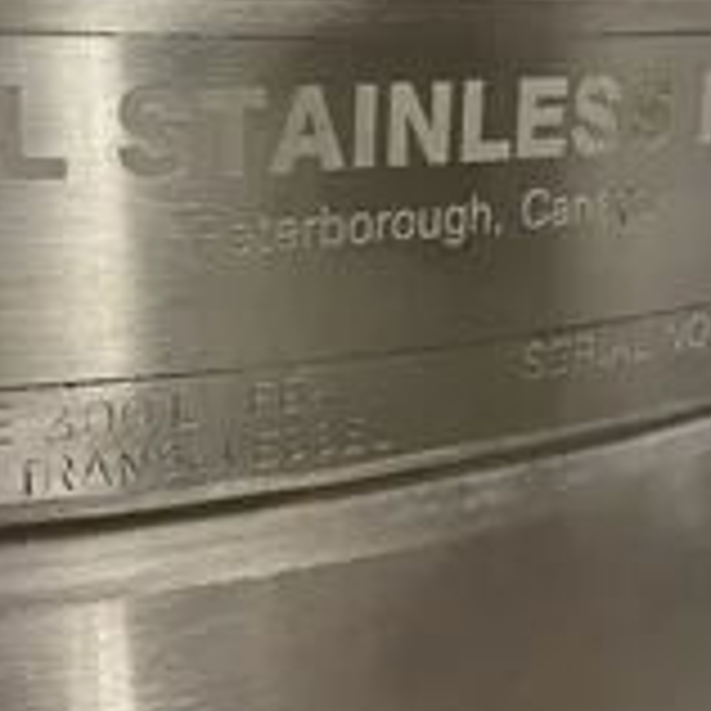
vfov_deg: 29.5
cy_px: 274
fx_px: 1348
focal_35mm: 58
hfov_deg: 29.5
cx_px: 342
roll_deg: -1.5
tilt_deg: -11.4
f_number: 1.6
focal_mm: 4.2
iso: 400
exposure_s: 1/60
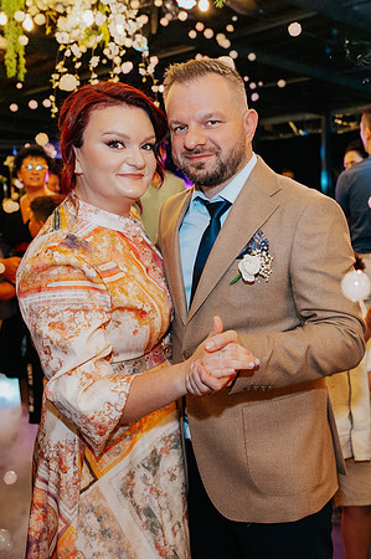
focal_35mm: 45
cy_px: 246
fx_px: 690
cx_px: 271
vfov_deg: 44.0
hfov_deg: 29.7
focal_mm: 24
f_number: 3.2
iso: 1250
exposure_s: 1/200
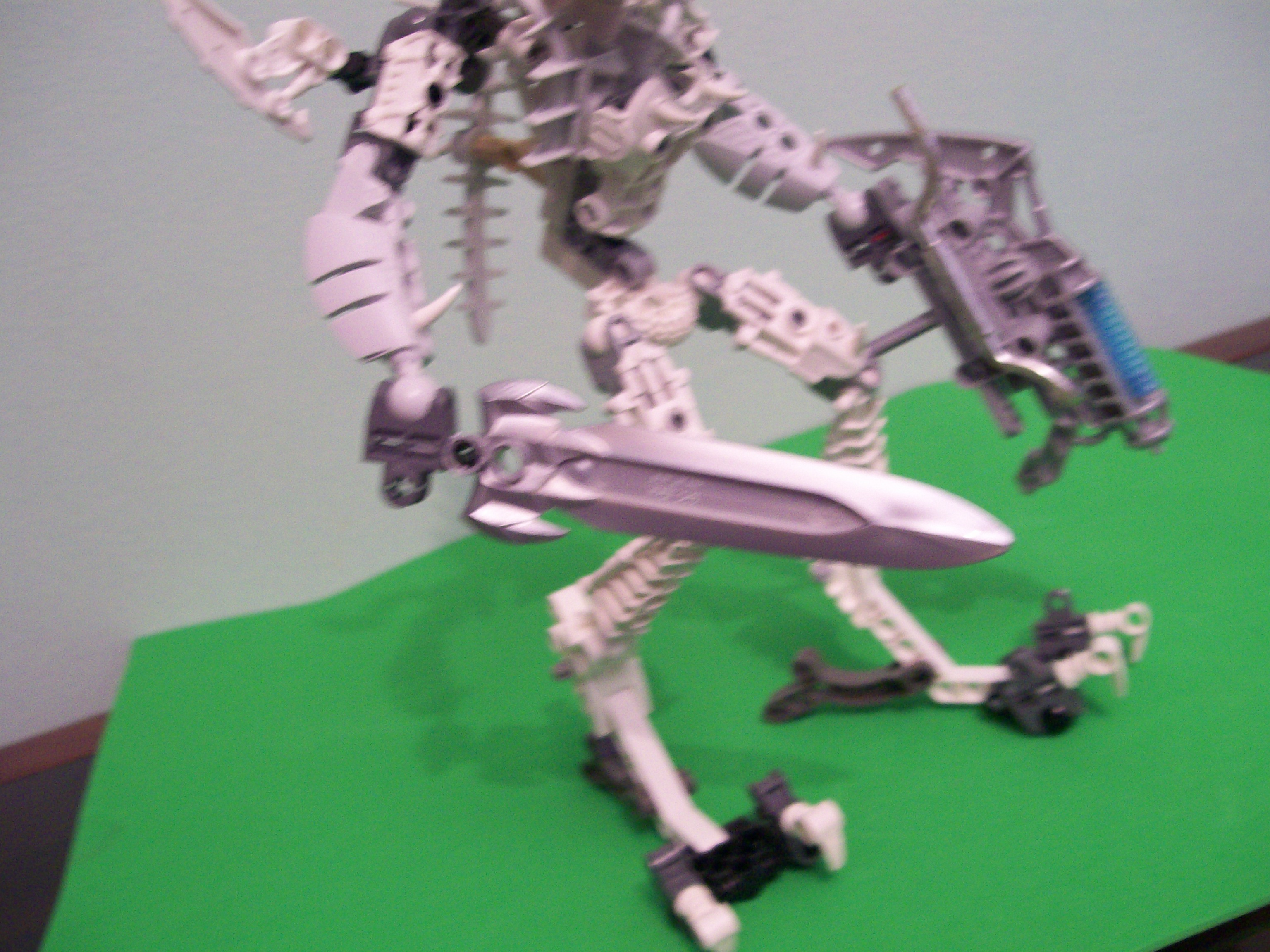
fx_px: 1321
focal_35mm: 36
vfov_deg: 39.7
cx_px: 635
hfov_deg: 51.4
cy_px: 476
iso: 160
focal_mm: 6
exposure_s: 1/16
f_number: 2.7
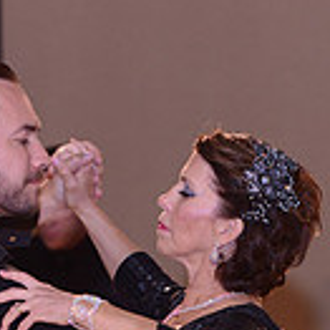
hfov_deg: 3.2
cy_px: 557
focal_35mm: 547
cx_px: 132
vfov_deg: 3.2
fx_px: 5900
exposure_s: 1/250
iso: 1600
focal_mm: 145
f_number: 5
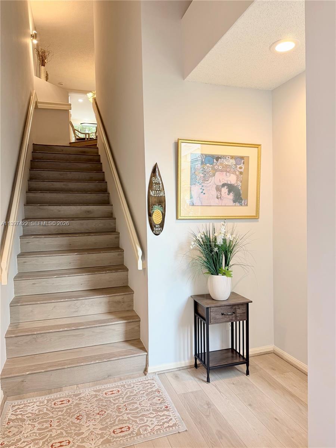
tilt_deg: -2.5
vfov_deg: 71.6
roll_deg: +1.0
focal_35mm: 24
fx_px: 311
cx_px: 168
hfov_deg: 56.8
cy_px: 224
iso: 160
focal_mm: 6.76
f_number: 1.78
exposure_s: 1/121
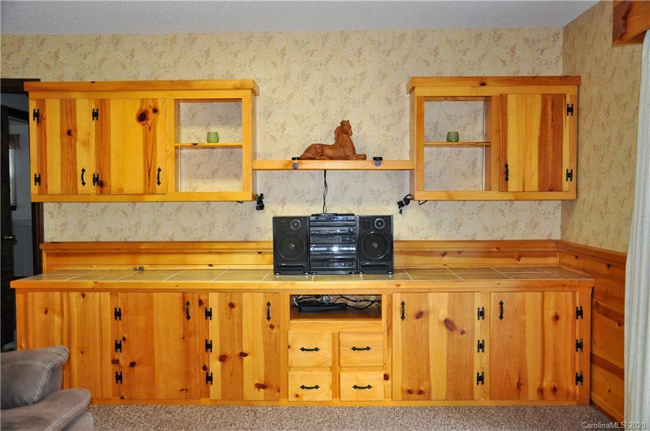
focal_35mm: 36
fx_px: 649
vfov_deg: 36.7
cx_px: 325
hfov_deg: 53.2
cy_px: 216
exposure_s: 1/60
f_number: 3.8
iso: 800
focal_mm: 24
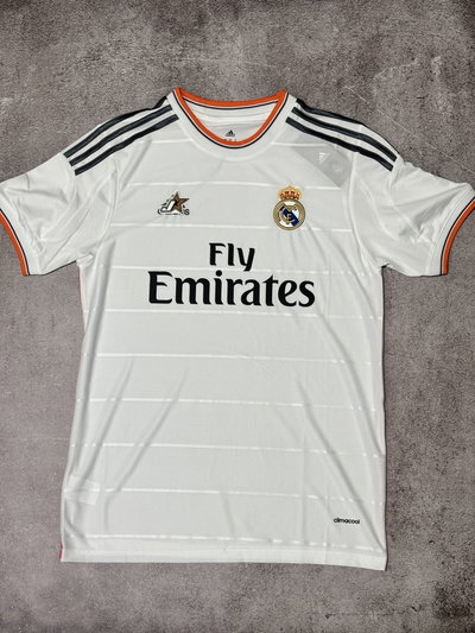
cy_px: 316
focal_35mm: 52
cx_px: 238
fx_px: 951
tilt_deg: -82.9
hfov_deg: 28.0
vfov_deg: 36.8
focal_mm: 5.96
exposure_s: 1/50
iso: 100
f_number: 1.6
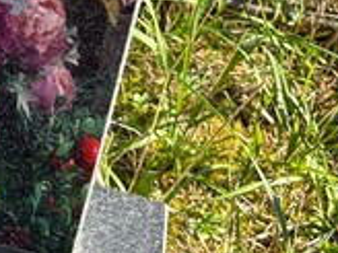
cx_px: -225
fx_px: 1240
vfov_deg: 11.1
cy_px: -156
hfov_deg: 14.1
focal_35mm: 127
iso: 50
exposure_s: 1/565
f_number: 1.6
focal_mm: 5.96
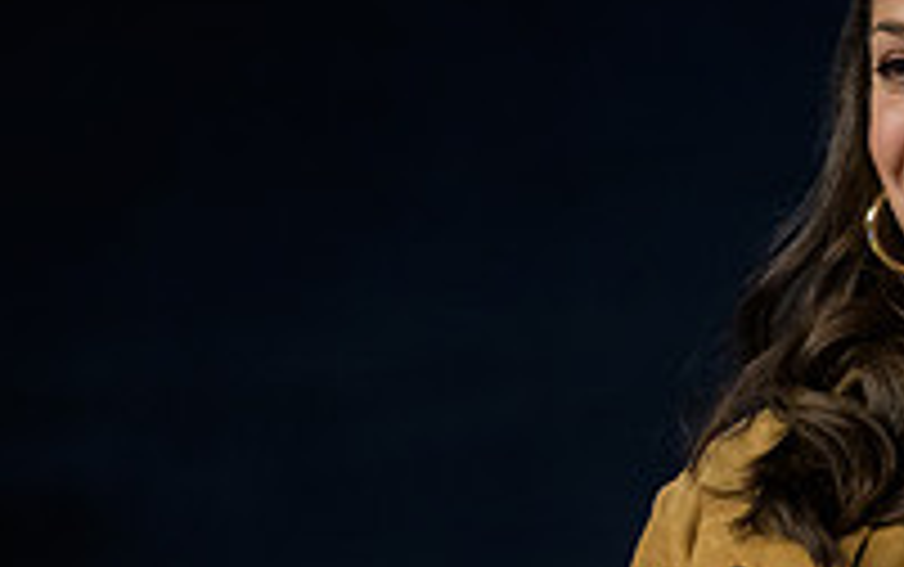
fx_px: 14474
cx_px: 994
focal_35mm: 587
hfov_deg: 3.6
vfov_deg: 2.2
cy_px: 430
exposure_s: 1/250
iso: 1600
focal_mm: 200
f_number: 3.2
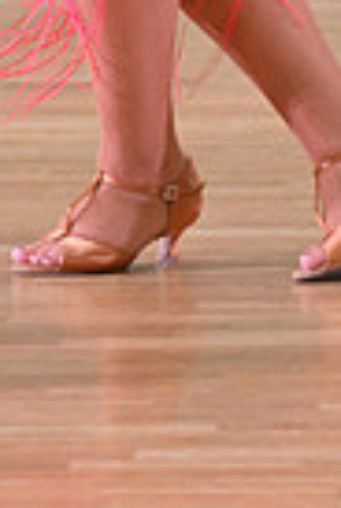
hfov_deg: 1.8
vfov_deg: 2.6
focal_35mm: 781
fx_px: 11040
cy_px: -452
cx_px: -165
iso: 3200
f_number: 4
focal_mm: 185
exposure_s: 1/400
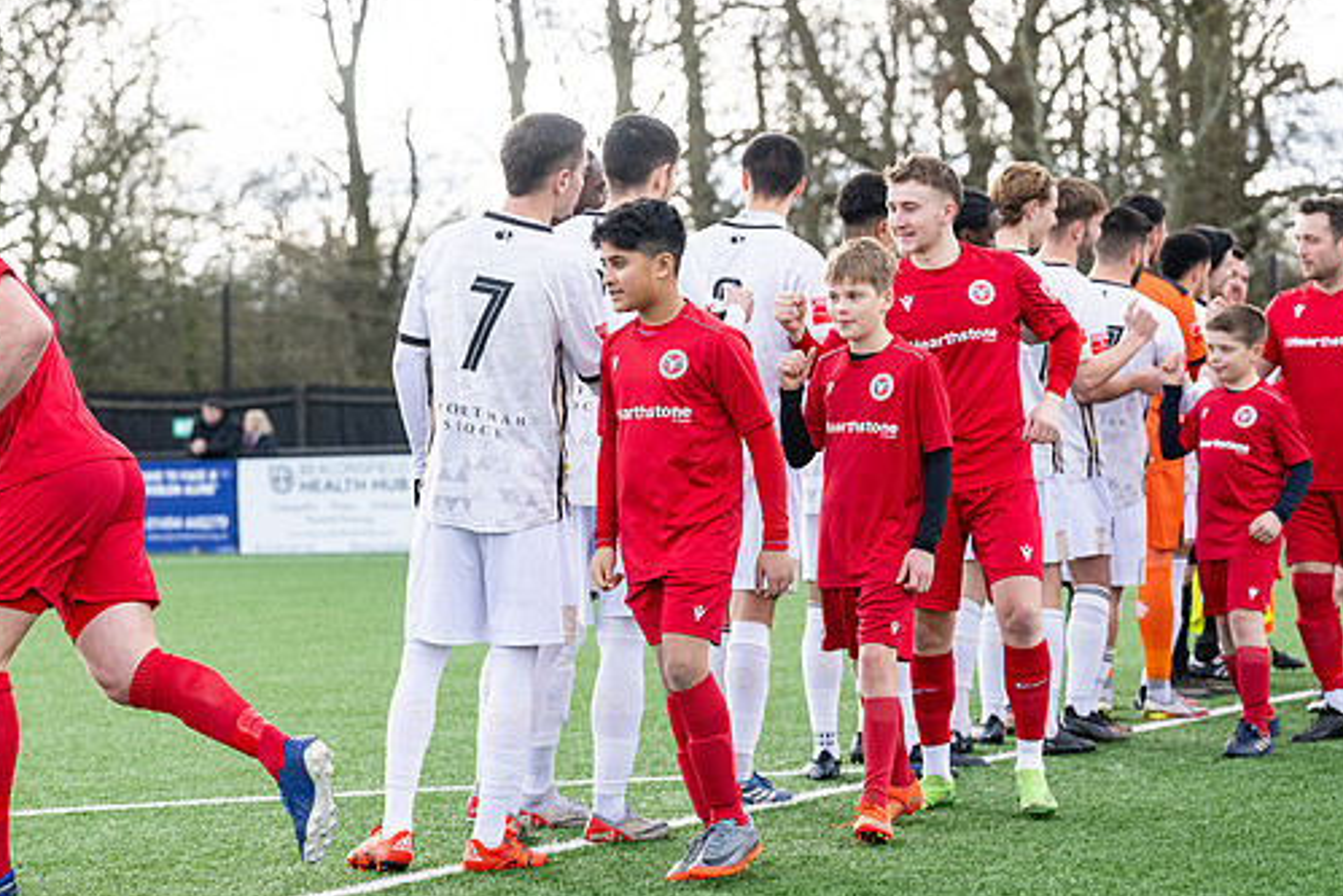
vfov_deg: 12.1
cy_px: 527
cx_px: 537
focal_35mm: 113
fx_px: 4216
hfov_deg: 18.1
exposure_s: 1/1600
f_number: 4
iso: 800
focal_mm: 89
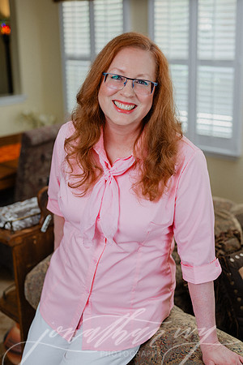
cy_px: 182
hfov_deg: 27.0
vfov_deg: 39.6
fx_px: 506
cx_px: 122
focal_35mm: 50
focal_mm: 50
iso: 80
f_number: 2.8
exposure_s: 1/50
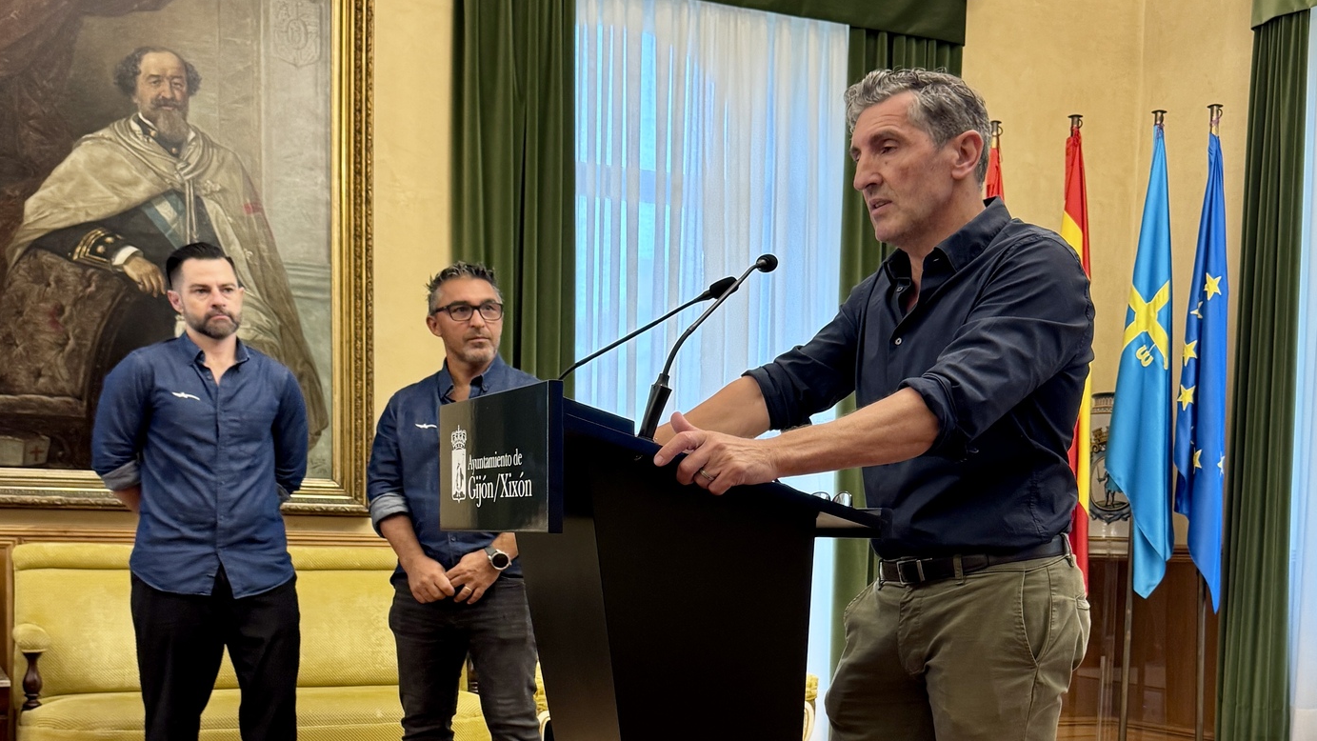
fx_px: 943
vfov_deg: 42.9
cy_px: 367
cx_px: 649
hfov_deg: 69.9
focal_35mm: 27
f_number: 1.78
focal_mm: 6.76
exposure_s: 1/50
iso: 200
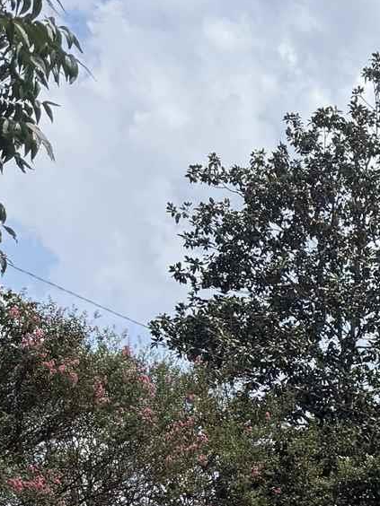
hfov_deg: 13.2
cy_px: 785
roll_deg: +0.6
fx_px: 1434
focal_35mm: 98
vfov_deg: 17.7
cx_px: 740
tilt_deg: -1.3
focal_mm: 6.76
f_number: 1.78
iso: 100
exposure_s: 1/3584
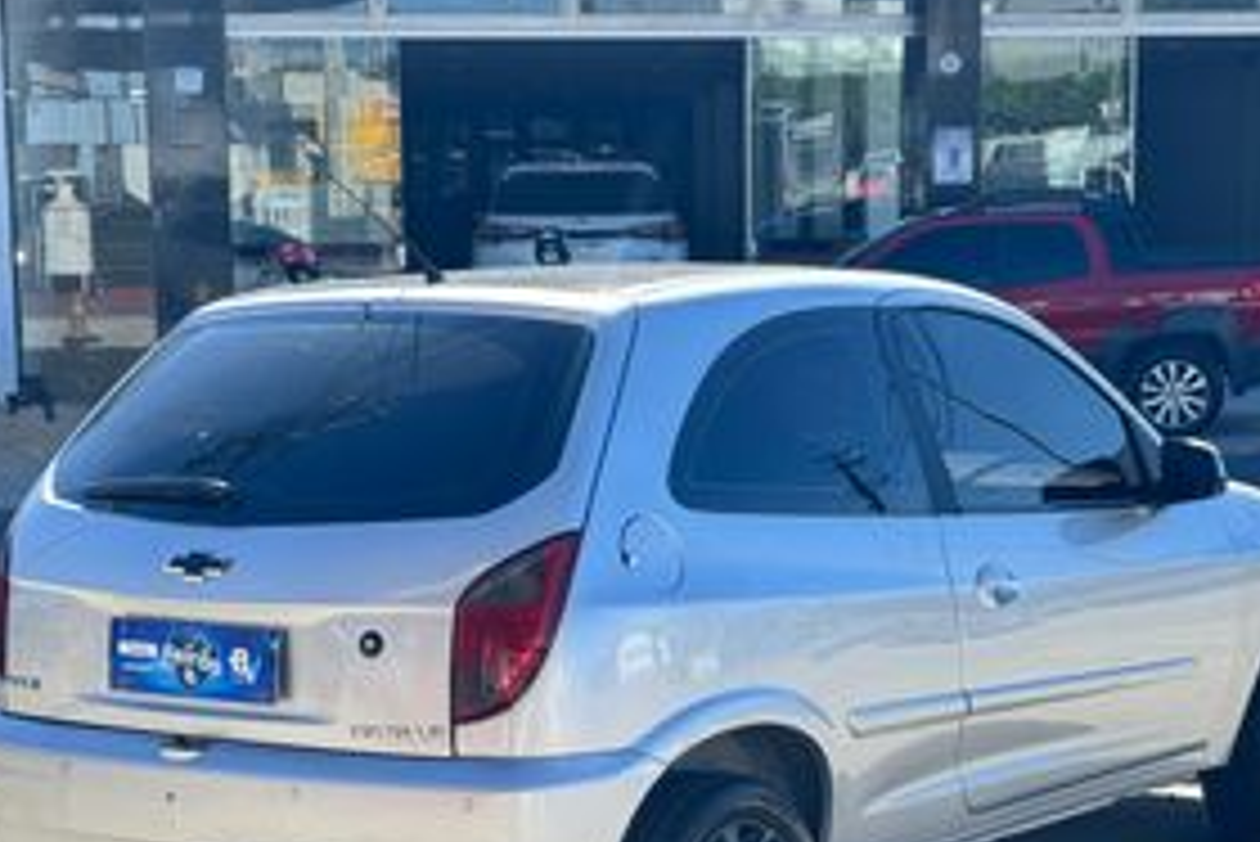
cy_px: 581
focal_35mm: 84
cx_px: 666
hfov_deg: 24.2
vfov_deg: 16.2
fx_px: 2941
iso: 64
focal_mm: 6.76
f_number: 1.78
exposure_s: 1/2045
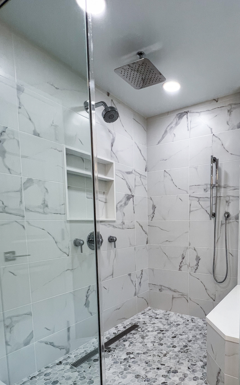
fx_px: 209
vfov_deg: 83.1
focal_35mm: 20
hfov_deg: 57.2
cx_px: 174
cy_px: 246
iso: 64
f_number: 1.8
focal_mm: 1.57
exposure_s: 1/120
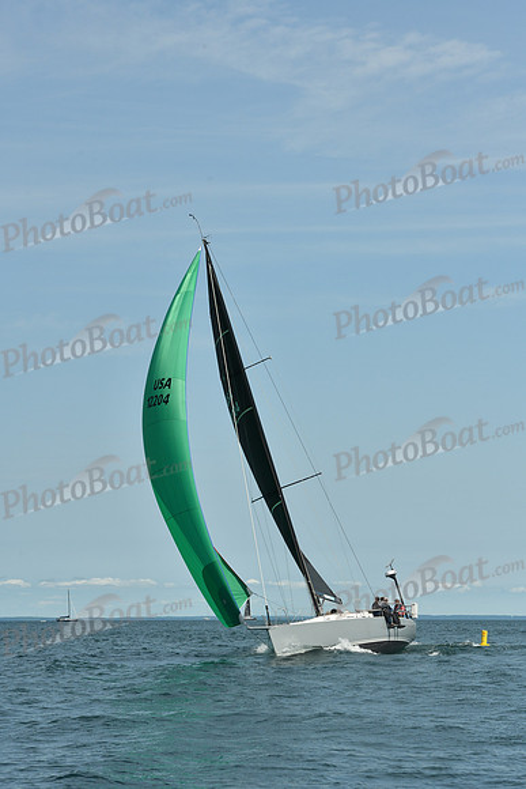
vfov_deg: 22.1
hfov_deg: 14.9
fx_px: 2015
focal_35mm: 92
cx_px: 263
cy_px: 394
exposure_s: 1/1000
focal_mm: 92
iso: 320
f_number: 11
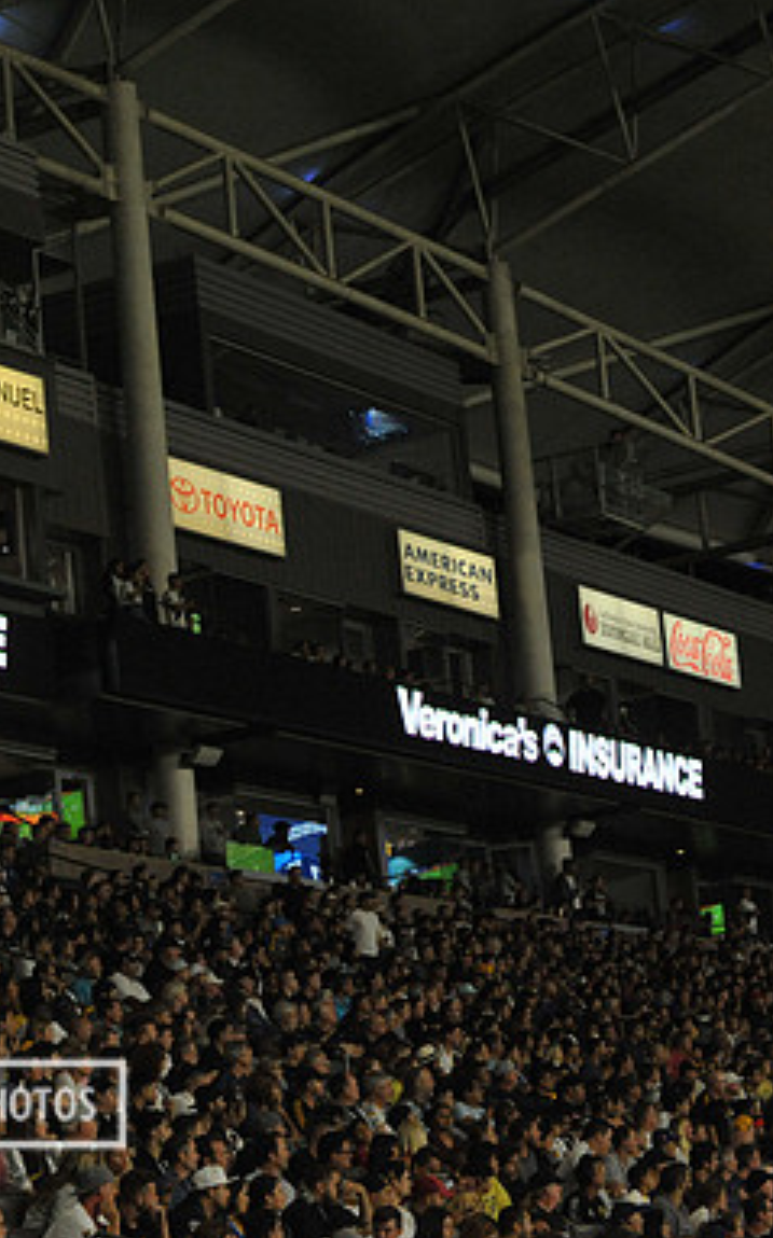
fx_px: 3644
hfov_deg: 11.9
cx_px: -103
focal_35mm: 108
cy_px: 617
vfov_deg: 19.3
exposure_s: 1/320
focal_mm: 70
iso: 3200
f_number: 10
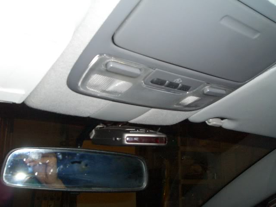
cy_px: 104
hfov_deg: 51.4
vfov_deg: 39.7
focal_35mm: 36
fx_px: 287
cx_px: 138
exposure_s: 1/40
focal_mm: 4.8
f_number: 4
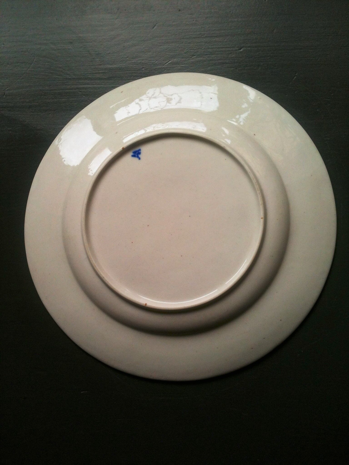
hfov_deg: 40.7
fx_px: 470
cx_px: 174
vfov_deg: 52.6
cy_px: 232
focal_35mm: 35
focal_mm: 3.85
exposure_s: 1/127
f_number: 2.8
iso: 64
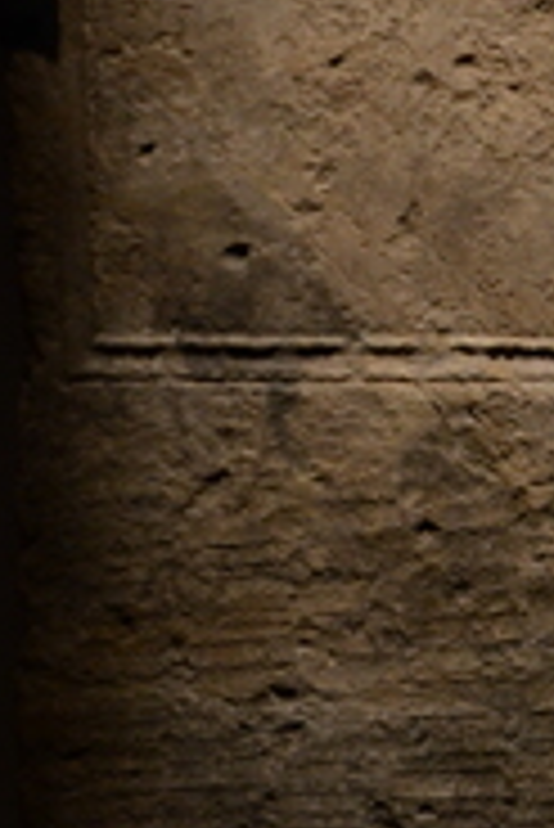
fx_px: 2742
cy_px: 202
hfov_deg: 11.4
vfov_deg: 17.1
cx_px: 531
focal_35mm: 119
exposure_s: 1/80
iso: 1600
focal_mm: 22
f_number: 4.5
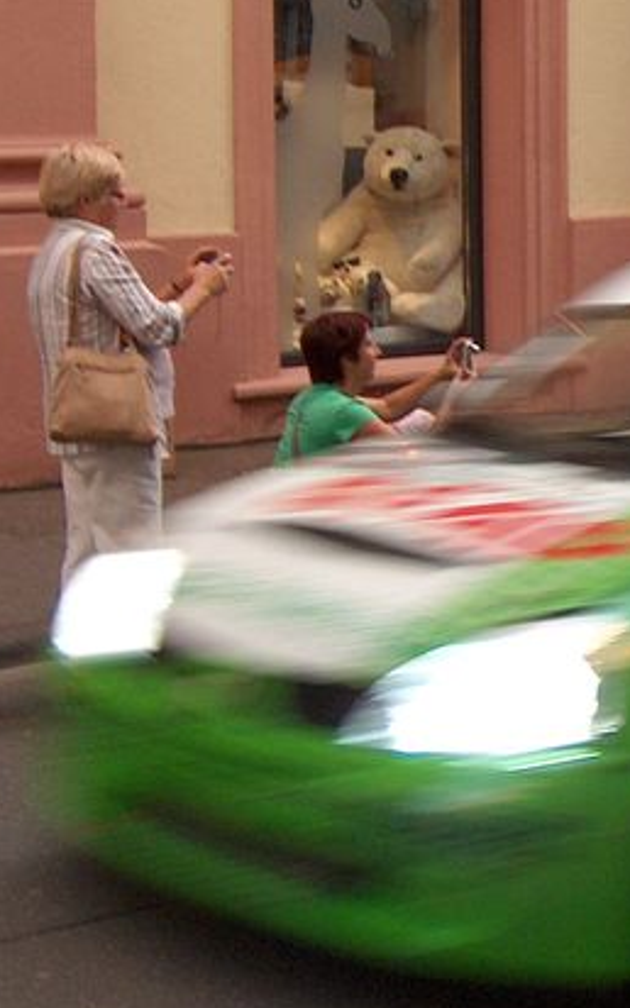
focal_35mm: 76
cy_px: 481
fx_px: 2089
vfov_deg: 27.1
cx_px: 742
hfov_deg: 16.5
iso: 200
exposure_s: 1/31.8
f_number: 2.8
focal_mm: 7.6
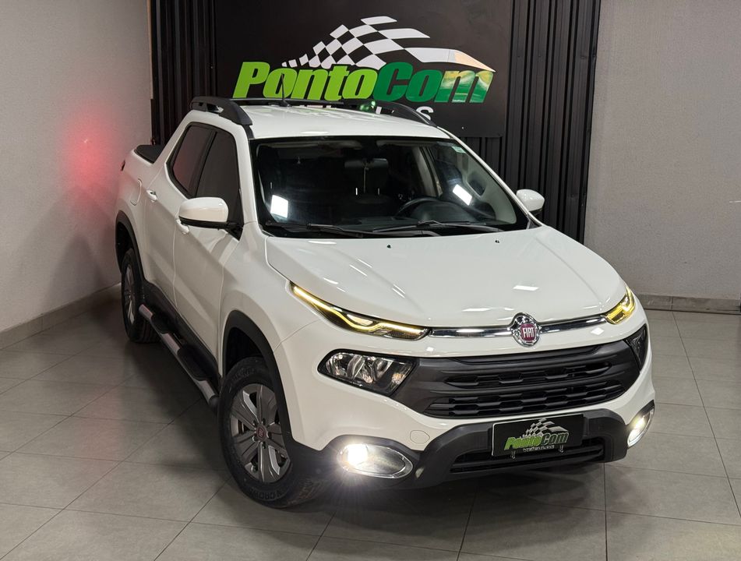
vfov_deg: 30.4
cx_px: 370
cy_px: 280
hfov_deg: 39.5
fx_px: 1031
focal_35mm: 48
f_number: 1.78
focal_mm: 6.76
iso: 200
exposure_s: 1/60
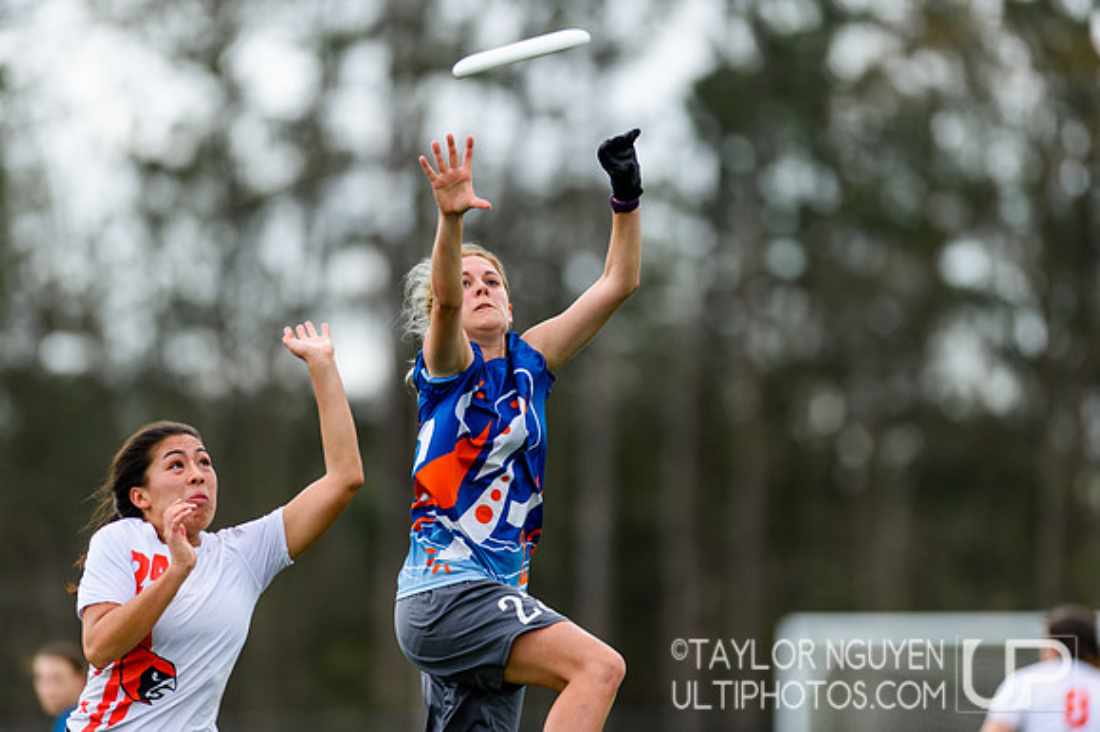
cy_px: 365
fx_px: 9641
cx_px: 566
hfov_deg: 6.5
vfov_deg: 4.3
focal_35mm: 316
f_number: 2.8
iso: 320
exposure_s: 1/1600
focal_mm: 300
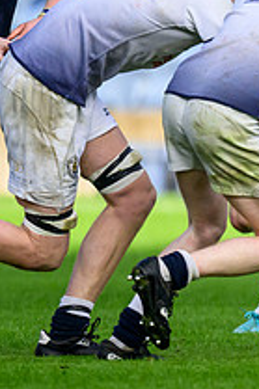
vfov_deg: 1.0
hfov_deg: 0.6
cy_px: 187
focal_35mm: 2121
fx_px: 22925
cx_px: 675
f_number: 4
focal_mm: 560
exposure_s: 1/5000
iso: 2000
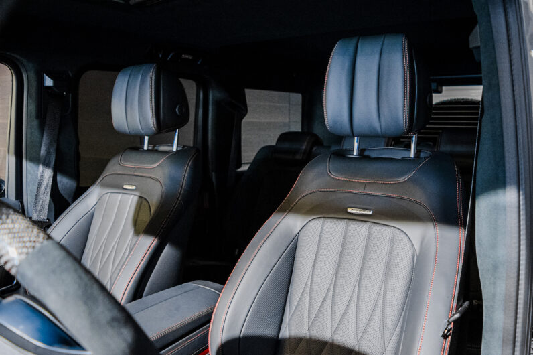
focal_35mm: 27
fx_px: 400
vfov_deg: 47.9
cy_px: 178
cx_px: 266
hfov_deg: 67.4
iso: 3200
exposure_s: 1/25
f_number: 3.5
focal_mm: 18
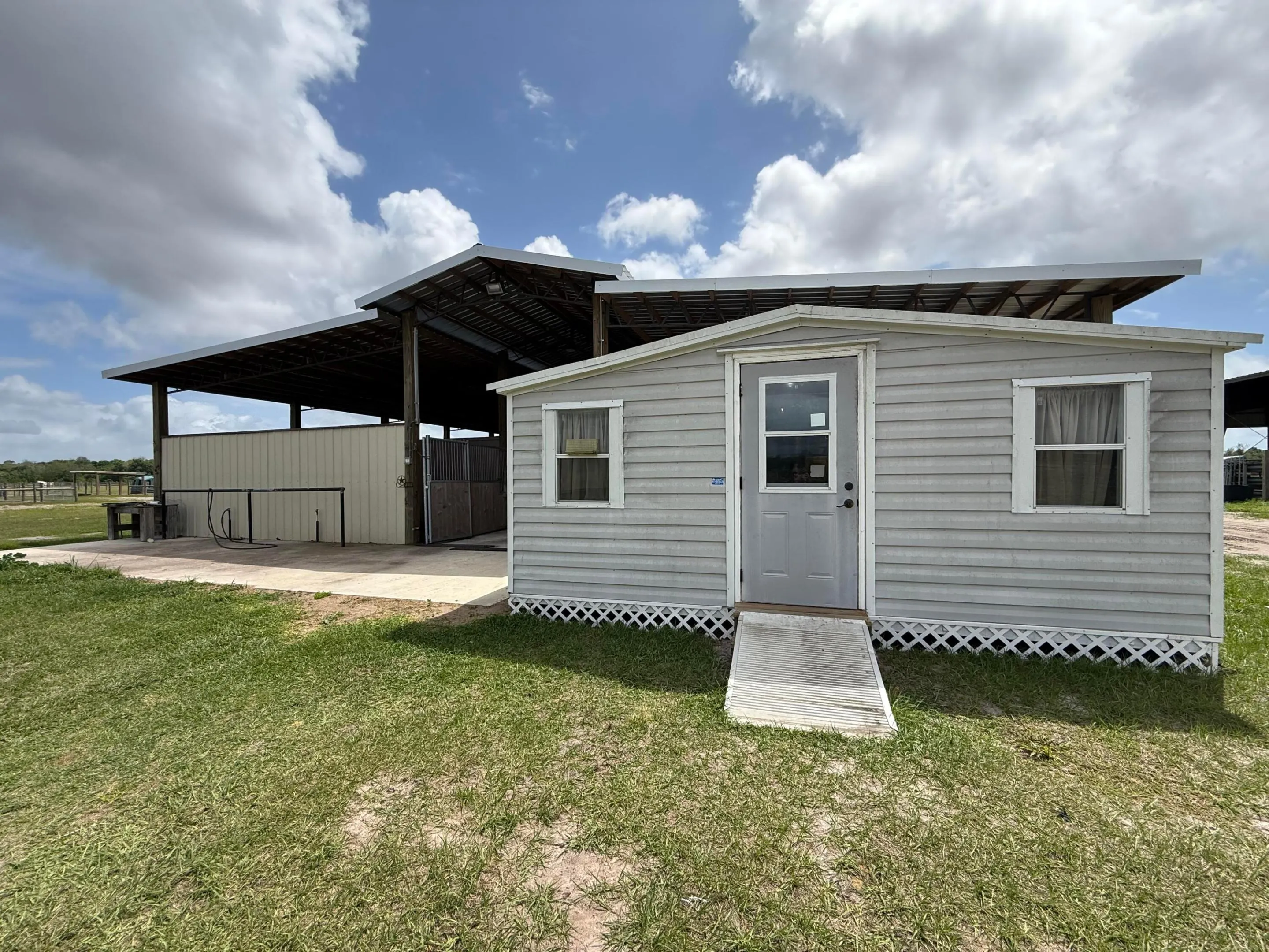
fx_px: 513
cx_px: 634
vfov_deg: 85.7
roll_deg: +0.8
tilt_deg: -0.2
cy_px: 476
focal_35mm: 14
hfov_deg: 102.1
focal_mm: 2.22
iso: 50
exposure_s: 1/1961
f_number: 2.2
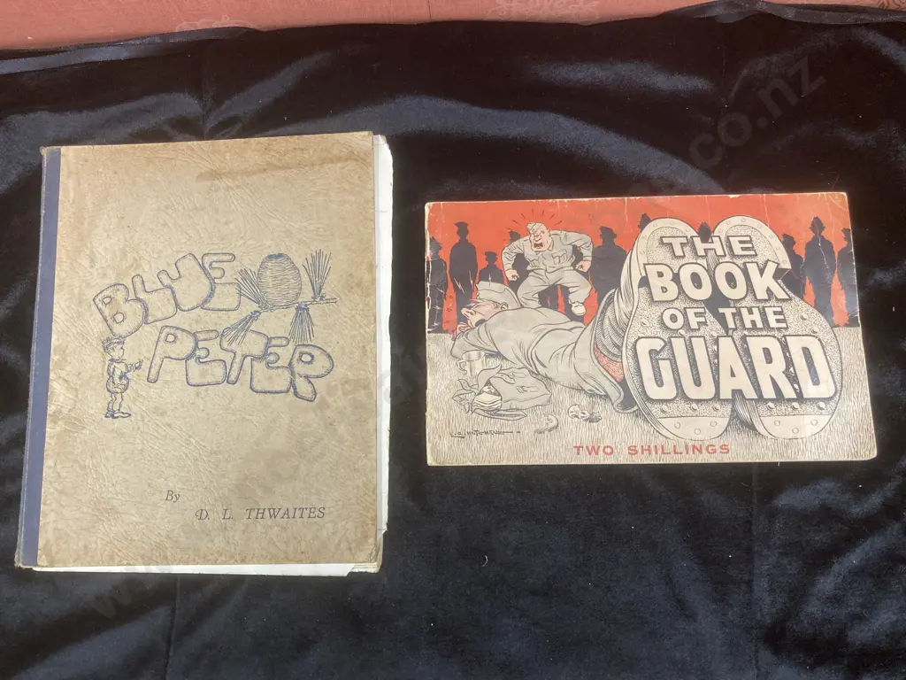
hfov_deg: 63.4
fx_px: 733
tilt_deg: -79.7
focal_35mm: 28
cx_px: 453
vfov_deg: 49.7
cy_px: 340
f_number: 1.8
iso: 100
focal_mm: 3.99
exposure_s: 1/50
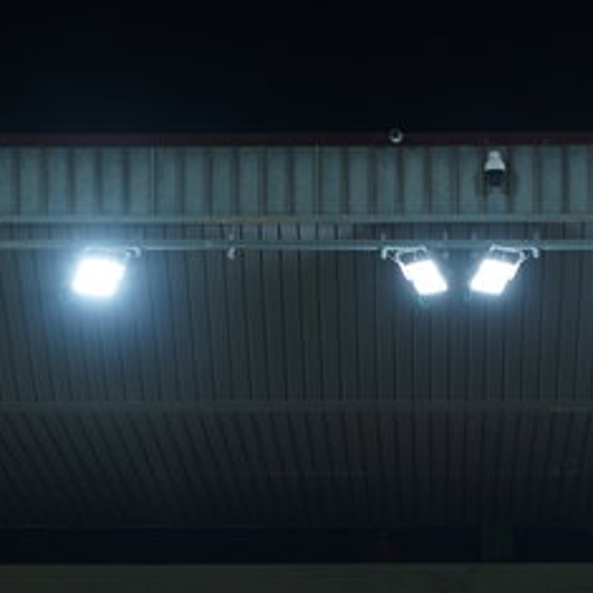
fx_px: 5892
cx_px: 389
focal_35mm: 304
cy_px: 630
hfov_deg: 5.8
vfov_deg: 5.7
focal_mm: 105
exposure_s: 1/125
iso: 500
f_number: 4
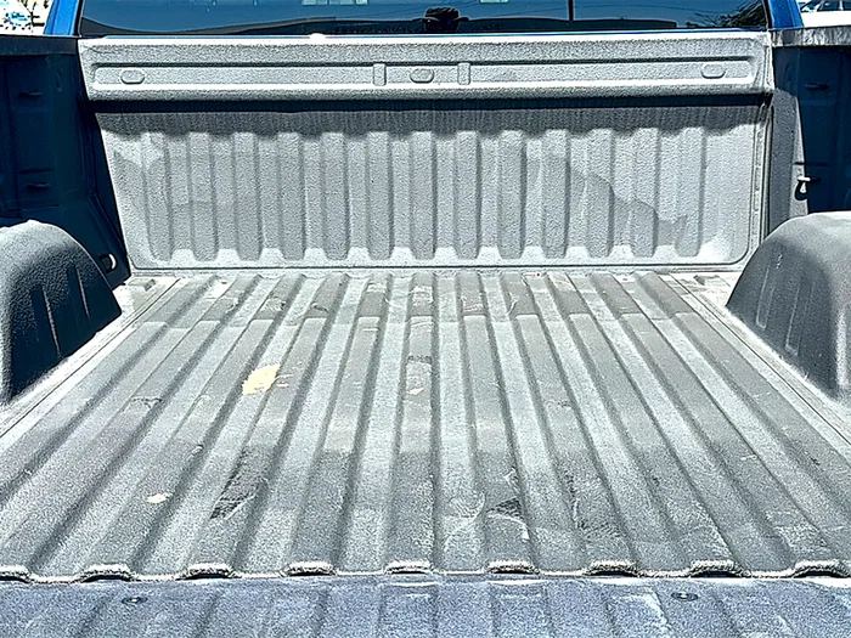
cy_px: 319
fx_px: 1008
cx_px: 426
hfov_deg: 45.8
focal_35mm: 41
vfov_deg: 35.1
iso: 80
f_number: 1.78
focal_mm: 6.86
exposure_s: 1/1522
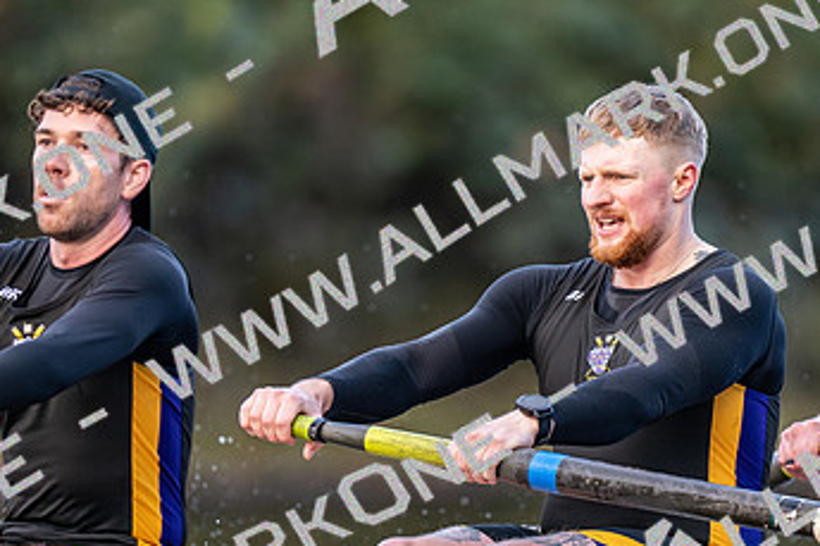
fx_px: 23039
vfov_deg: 1.4
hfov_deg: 2.0
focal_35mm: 1012
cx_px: 441
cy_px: 407
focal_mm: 600
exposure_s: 1/2500
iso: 3600
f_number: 4
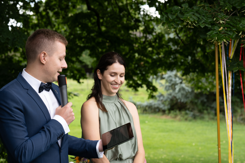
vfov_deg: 16.1
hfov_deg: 23.9
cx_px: 122
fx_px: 578
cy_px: 82
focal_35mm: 85
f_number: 5
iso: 160
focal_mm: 85
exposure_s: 1/160
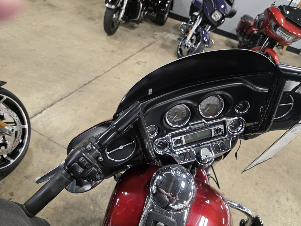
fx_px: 200
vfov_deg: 58.9
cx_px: 150
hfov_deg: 73.9
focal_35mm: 23
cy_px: 113
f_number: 1.7
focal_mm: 6.3
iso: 1000
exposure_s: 1/120
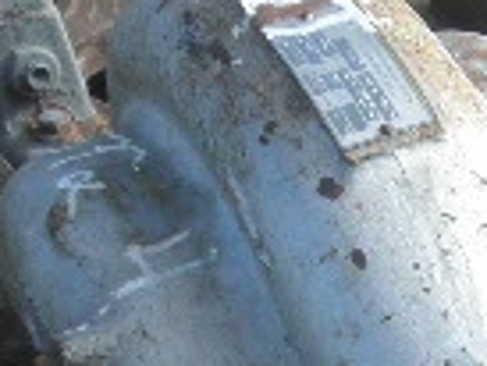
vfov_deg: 10.9
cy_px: 569
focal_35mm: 131
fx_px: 1845
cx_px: 729
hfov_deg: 14.1
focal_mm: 5
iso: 64
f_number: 3
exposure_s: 1/400
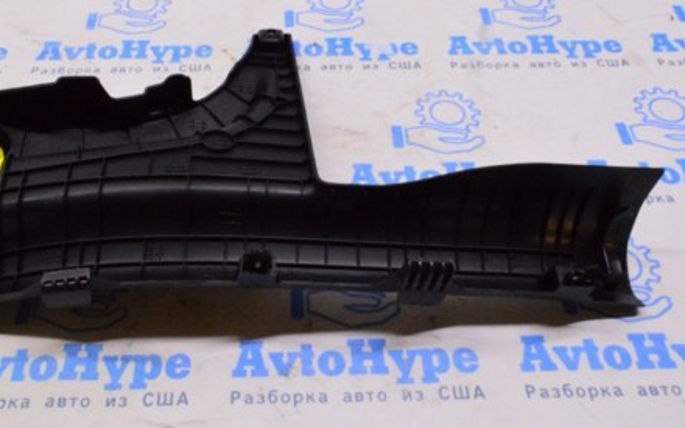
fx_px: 747
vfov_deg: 31.9
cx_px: 269
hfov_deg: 48.9
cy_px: 174
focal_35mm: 40
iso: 6400
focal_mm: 18
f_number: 22
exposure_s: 1/40
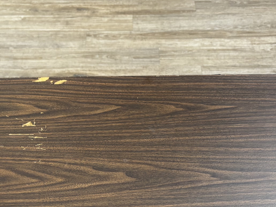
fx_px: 574
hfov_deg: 27.0
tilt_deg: -48.6
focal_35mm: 72
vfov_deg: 19.3
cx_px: 134
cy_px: 247
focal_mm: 5.96
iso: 125
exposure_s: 1/60
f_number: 1.6
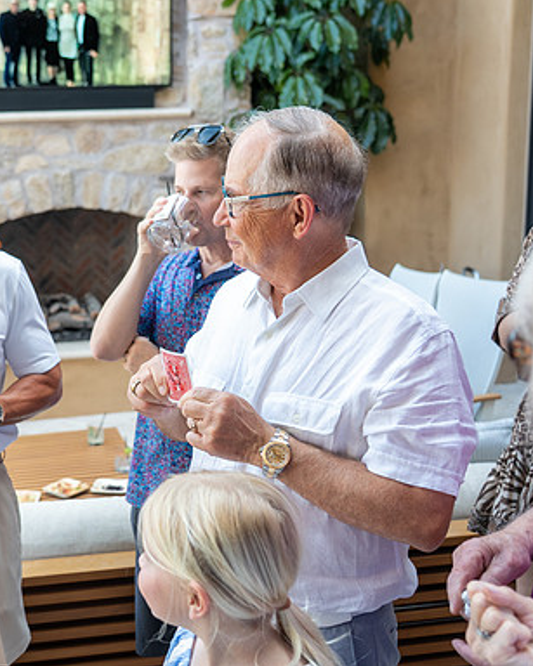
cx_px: 108
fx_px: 868
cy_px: 332
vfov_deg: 42.0
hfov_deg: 33.2
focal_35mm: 44
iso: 400
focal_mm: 31
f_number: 4
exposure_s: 1/200
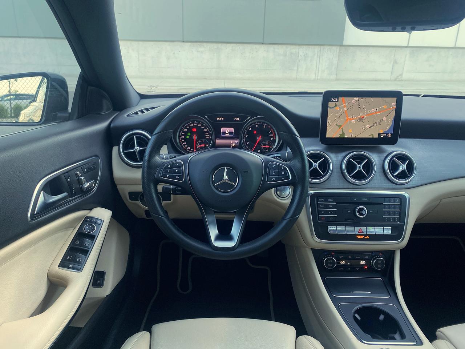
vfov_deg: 53.1
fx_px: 349
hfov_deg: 67.3
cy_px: 174
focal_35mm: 26
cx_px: 232
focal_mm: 4.25
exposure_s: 1/114
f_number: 1.8
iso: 125
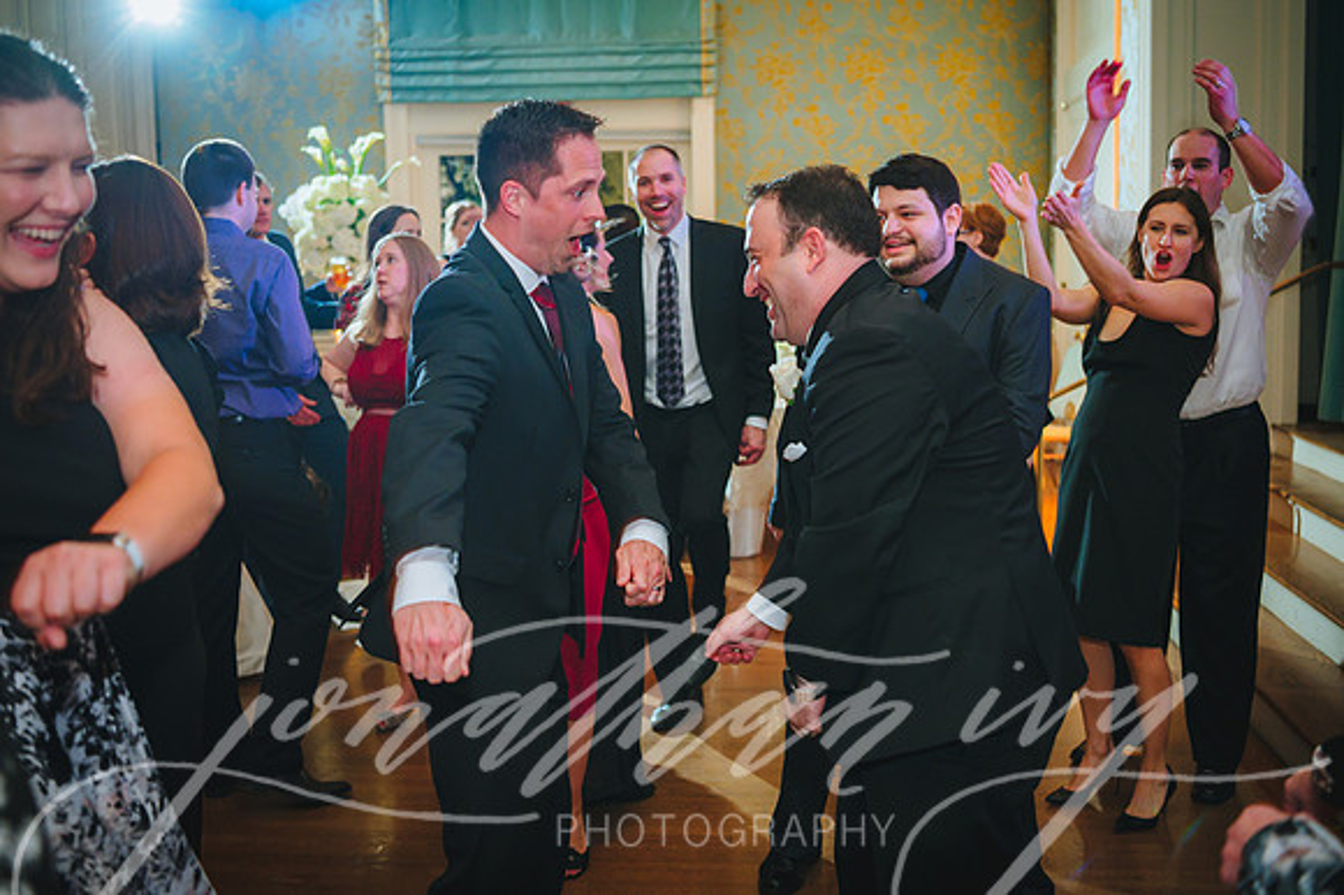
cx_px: 672
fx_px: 1502
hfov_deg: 48.2
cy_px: 421
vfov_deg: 33.2
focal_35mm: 40
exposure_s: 1/60
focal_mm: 38
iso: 2000
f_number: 2.8
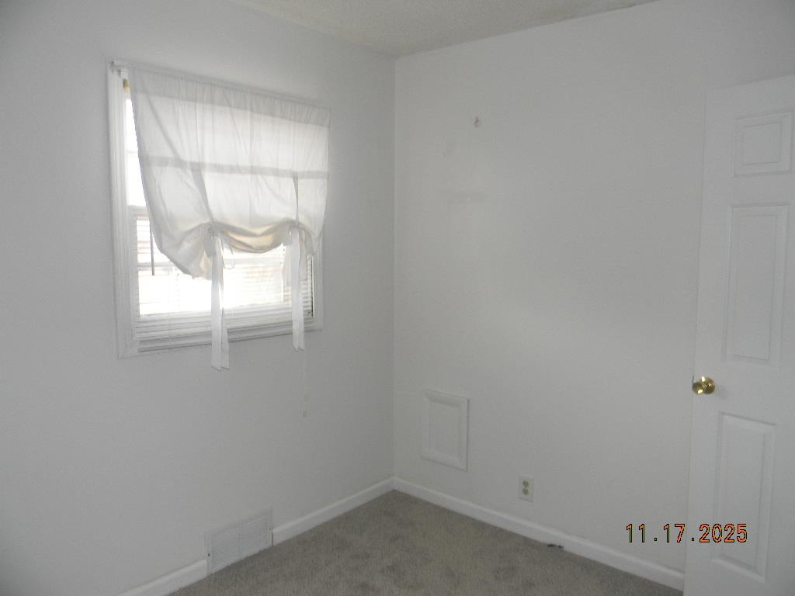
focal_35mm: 28
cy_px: 298
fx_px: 643
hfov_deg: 63.4
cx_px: 398
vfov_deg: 49.7
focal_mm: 5
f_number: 3.5
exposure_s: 1/30
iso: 124
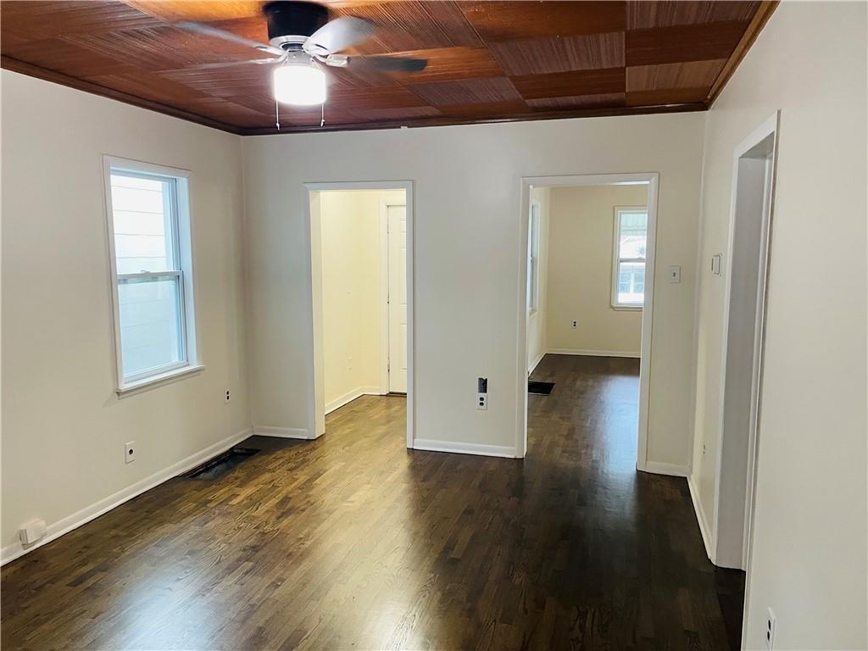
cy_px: 326
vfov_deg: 53.1
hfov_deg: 67.3
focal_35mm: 26
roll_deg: -0.2
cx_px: 434
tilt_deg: -7.4
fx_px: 652
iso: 320
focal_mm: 4.2
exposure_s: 1/60
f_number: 1.6
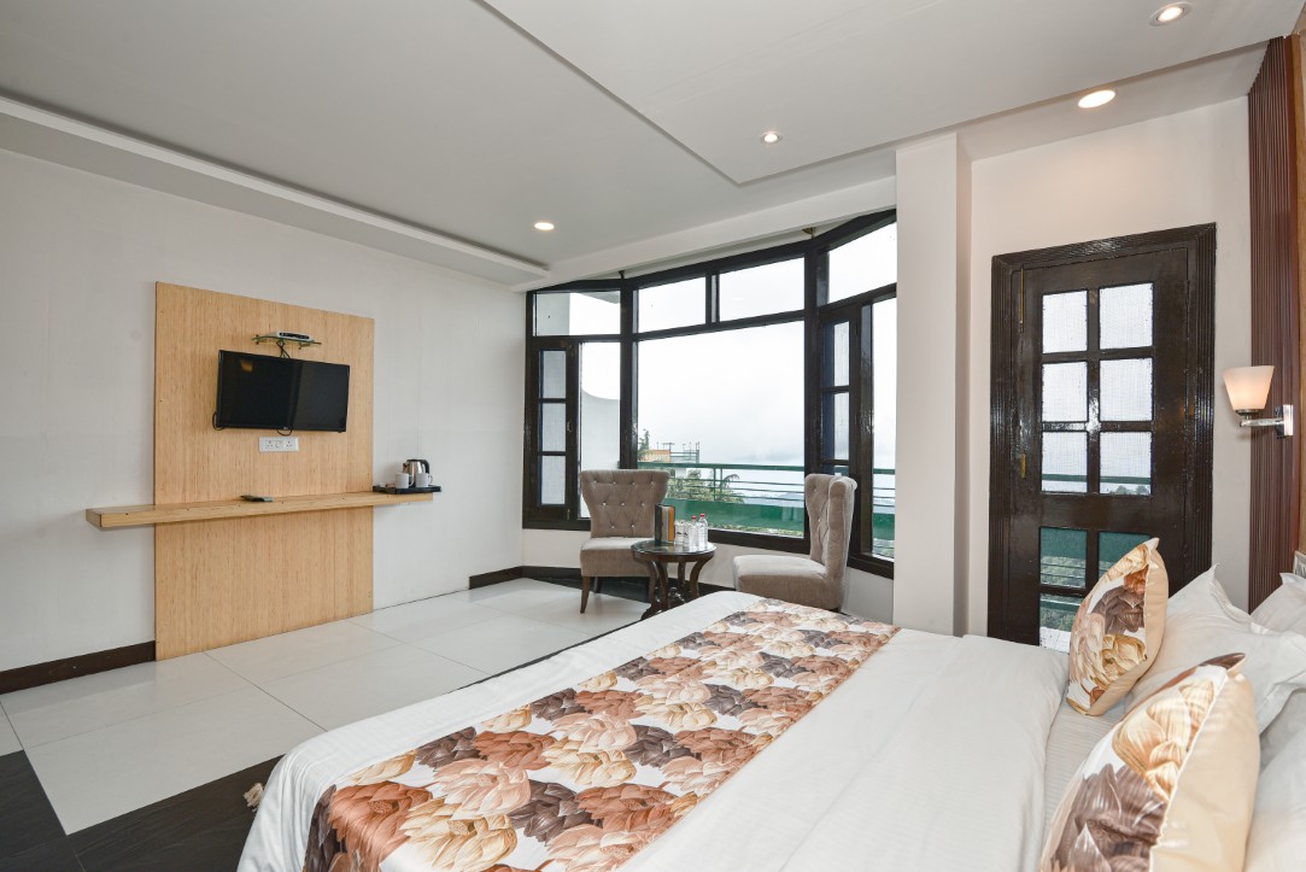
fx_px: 581
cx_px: 653
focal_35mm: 16
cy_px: 436
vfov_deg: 73.8
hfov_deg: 96.7
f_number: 8
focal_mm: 16
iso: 80
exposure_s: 1/100
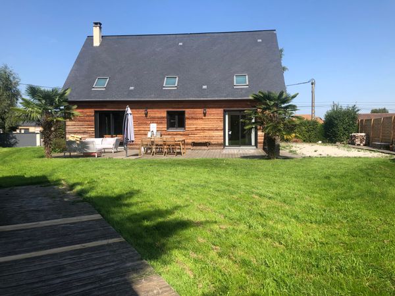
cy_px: 148
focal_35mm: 28
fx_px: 320
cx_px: 198
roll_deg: +0.5
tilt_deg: -4.4
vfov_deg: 49.7
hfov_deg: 63.4
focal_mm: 3.99
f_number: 1.8
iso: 20
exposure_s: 1/1499
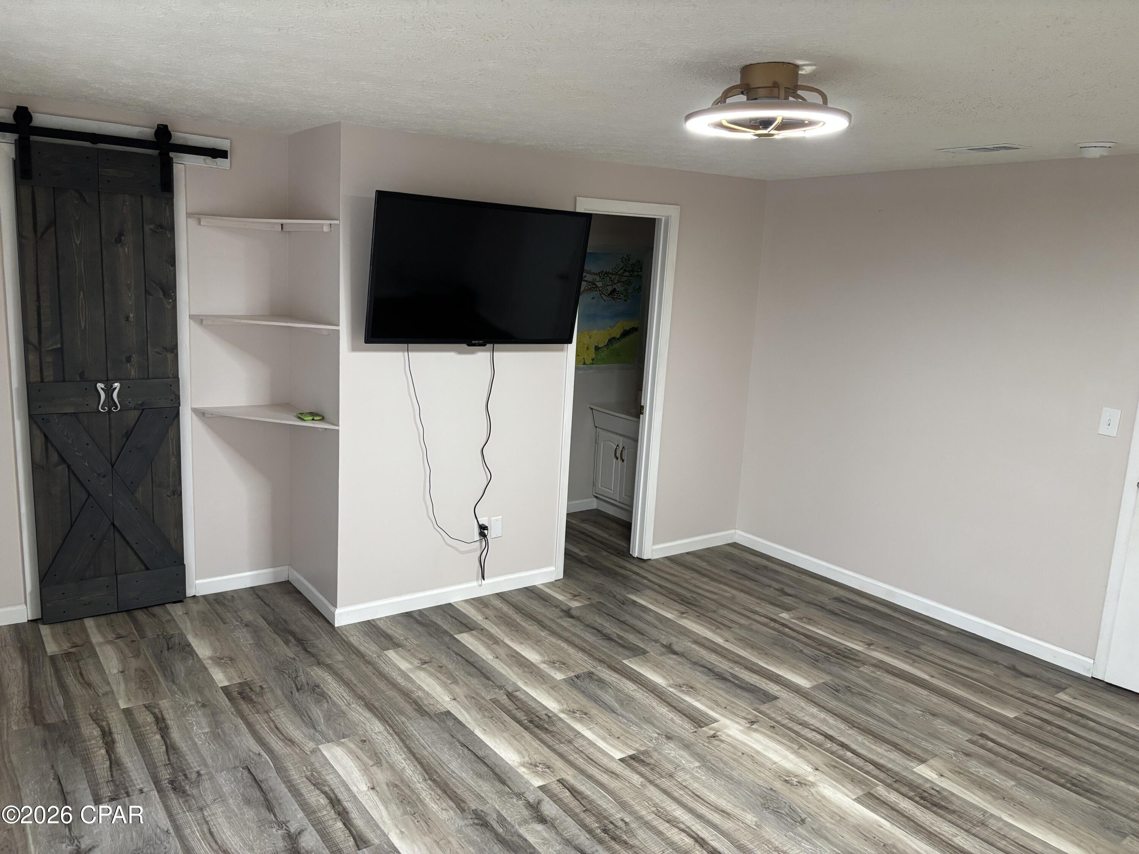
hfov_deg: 67.3
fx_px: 856
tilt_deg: -11.0
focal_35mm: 26
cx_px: 570
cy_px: 427
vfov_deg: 53.1
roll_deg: -3.3
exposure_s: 1/60
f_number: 1.6
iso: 250
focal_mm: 5.96
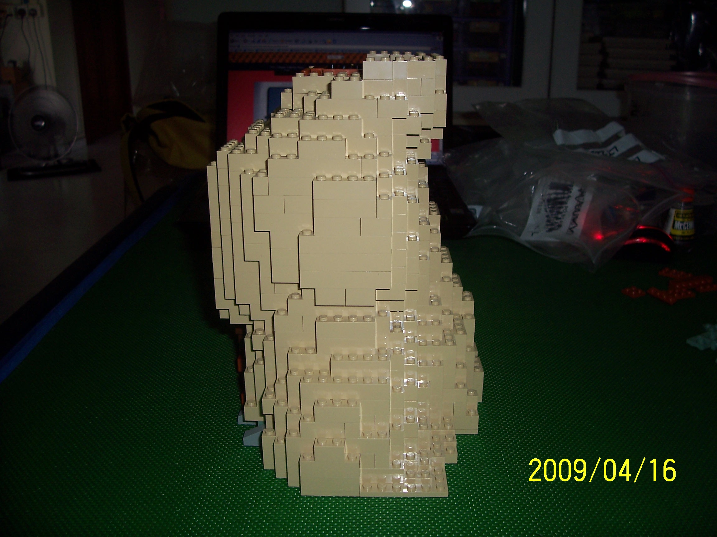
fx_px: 704
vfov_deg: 41.8
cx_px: 358
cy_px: 268
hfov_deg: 54.0
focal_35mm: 34
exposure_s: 1/60
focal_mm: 5.6
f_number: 2.7
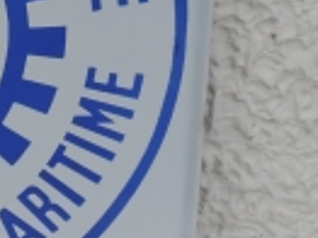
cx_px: -138
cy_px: 73
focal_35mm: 128
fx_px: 1175
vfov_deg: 11.5
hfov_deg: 14.5
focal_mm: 4.9
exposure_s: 1/400
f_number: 3.1
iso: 80
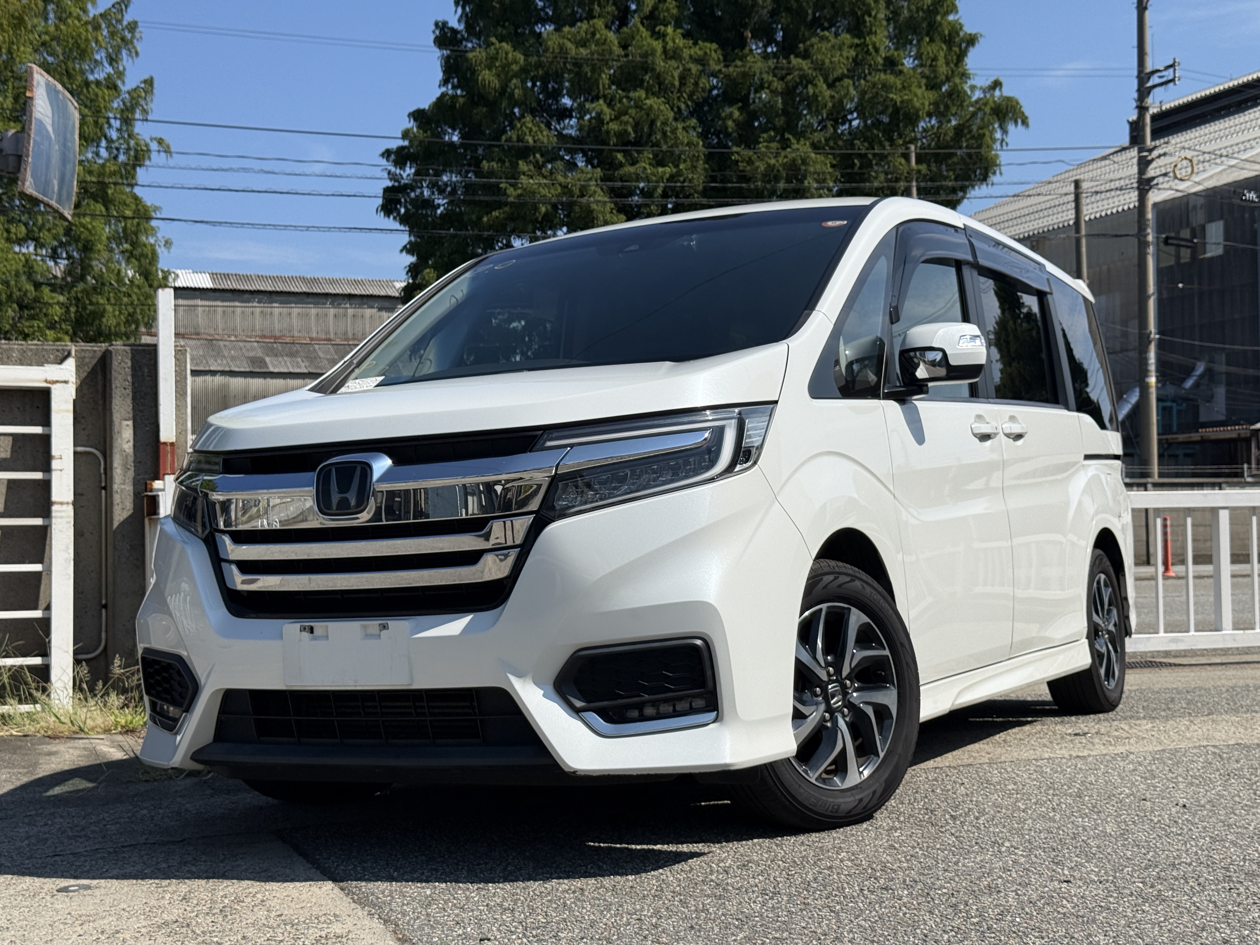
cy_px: 472
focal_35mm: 48
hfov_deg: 39.7
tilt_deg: +1.7
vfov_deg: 30.3
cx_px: 630
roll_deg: +0.8
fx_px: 1747
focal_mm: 6.76
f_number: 1.78
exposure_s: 1/8772
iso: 80
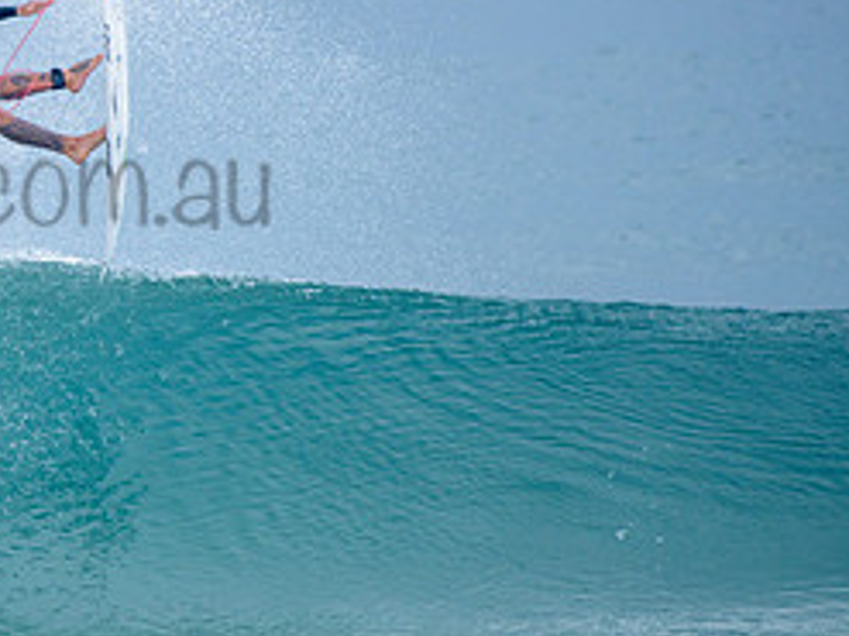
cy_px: 146
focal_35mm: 1130
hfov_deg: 1.8
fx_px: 27701
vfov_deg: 1.3
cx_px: -93
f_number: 5.6
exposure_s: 1/1250
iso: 360
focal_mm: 500
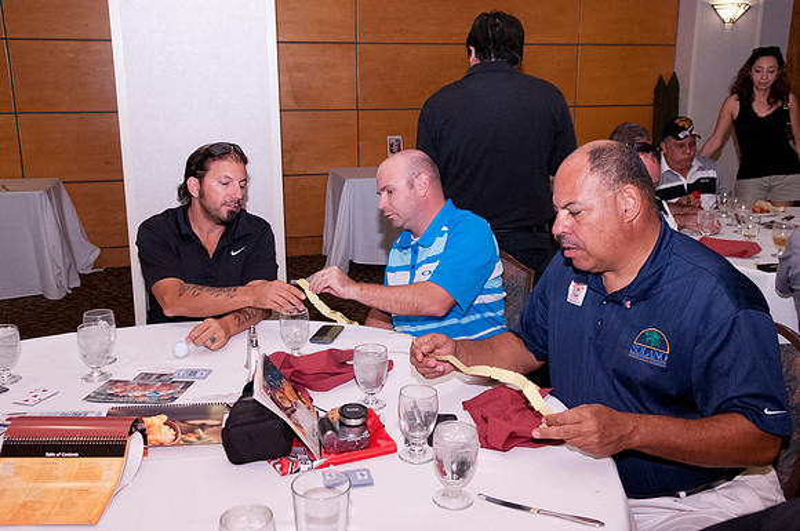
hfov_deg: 55.2
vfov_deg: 38.3
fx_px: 766
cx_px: 400
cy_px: 266
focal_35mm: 34
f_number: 4.5
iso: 1250
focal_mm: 23
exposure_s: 1/100
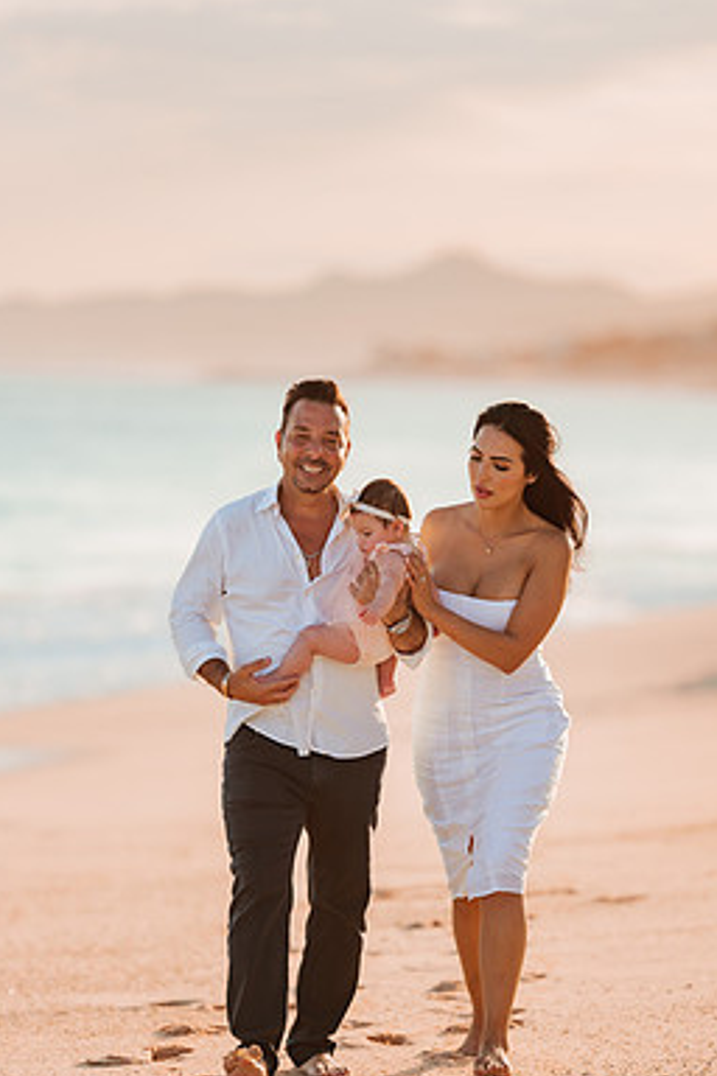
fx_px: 4720
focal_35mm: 158
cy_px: 625
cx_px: 406
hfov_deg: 8.7
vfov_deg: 13.0
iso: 100
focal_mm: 135
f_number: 1.8
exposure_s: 1/3200
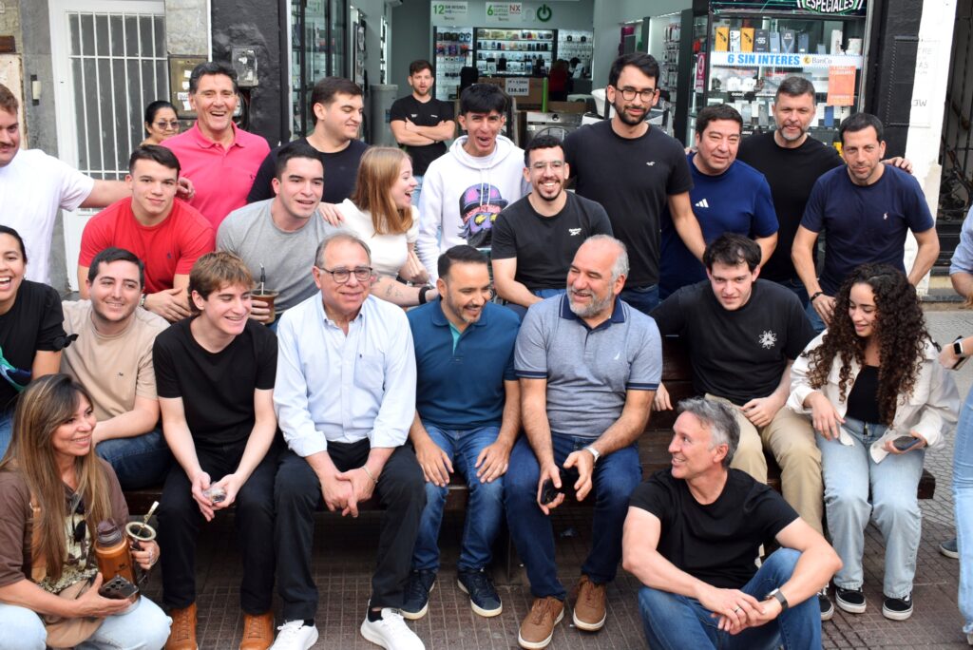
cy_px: 325
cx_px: 486
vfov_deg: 34.3
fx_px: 1055
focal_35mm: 39
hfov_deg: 49.5
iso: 400
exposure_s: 1/250
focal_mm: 26
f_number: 8
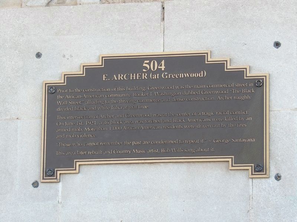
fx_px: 1699
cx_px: 148
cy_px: 111
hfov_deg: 10.0
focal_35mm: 198
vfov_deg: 7.5
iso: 200
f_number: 4.5
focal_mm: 35.6
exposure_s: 1/82
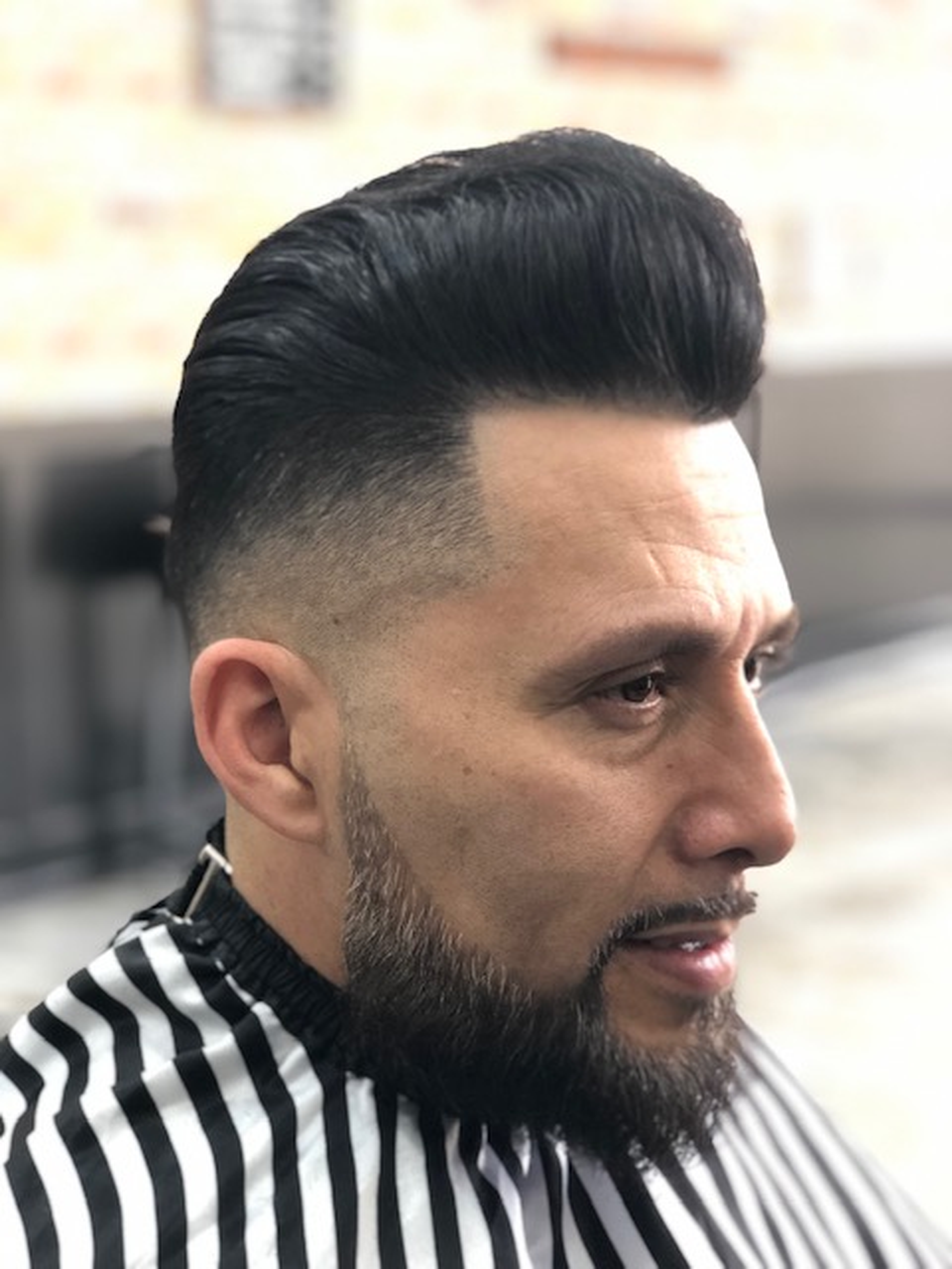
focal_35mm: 57
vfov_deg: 33.8
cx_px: 476
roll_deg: -0.5
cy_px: 634
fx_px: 2090
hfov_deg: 25.7
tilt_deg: -11.3
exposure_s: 1/30
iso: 64
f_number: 2.8
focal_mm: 6.6
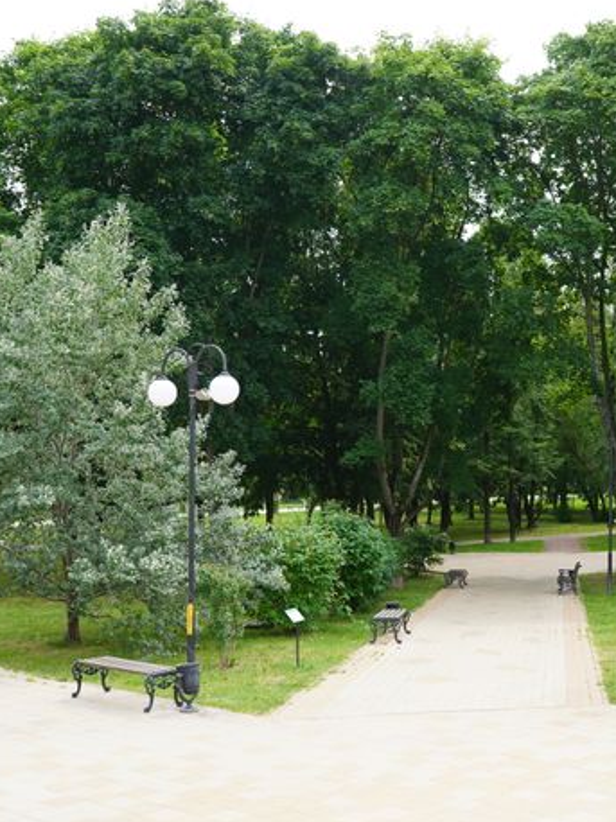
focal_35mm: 47
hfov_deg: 30.6
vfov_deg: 40.5
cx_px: 410
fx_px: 1116
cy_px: 413
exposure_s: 1/100
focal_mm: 32
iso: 100
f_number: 6.3
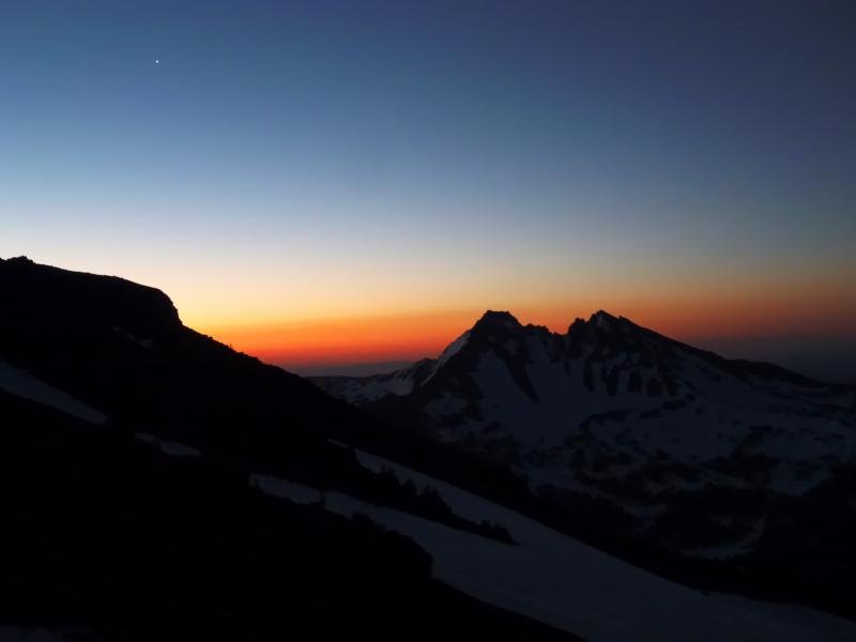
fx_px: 1088
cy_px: 321
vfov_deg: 32.9
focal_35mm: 44
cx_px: 428
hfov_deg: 42.9
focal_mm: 7.8
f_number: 4.3
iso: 800
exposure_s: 1/6
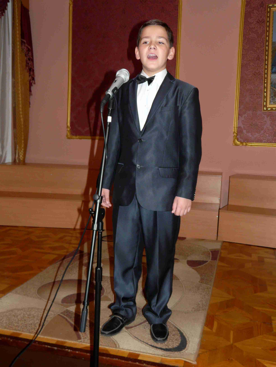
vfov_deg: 49.0
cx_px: 138
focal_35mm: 38
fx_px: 404
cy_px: 184
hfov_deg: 37.7
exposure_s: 1/40
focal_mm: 6.3
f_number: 2.8
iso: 125
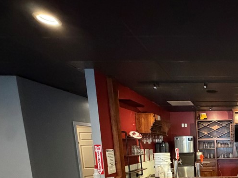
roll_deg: +1.4
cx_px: 235
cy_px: 171
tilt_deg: -7.8
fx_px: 199
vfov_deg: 42.8
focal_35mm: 29
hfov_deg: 50.6
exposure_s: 1/30
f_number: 2.2
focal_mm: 2.22
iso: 1250
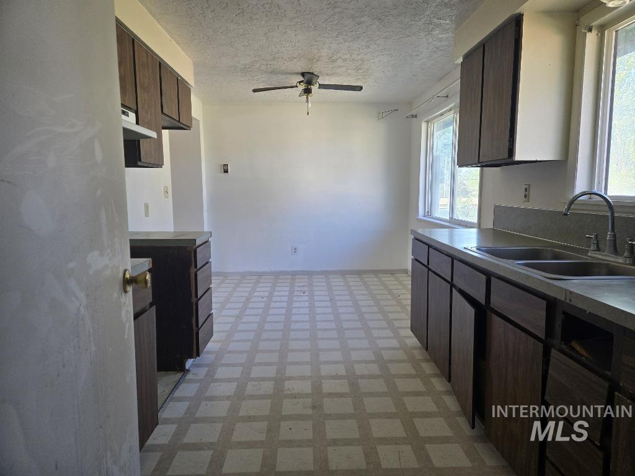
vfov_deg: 58.9
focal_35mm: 23
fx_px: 422
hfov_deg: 73.9
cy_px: 238
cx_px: 318
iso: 100
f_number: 1.8
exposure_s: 1/180
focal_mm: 5.4
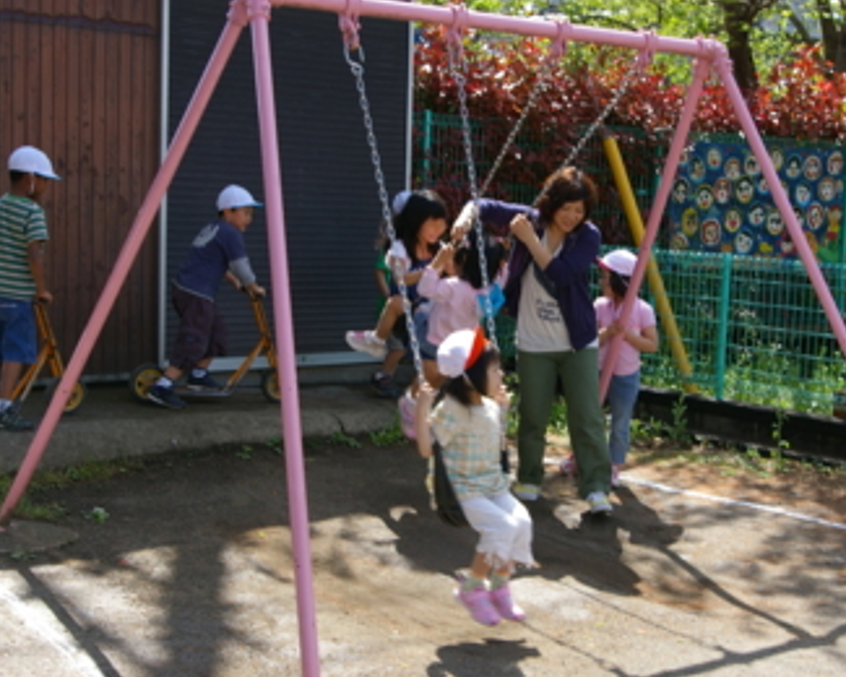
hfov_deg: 31.2
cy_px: 335
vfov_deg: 25.2
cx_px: 427
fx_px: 1517
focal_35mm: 61
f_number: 8
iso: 200
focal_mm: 35
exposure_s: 1/125
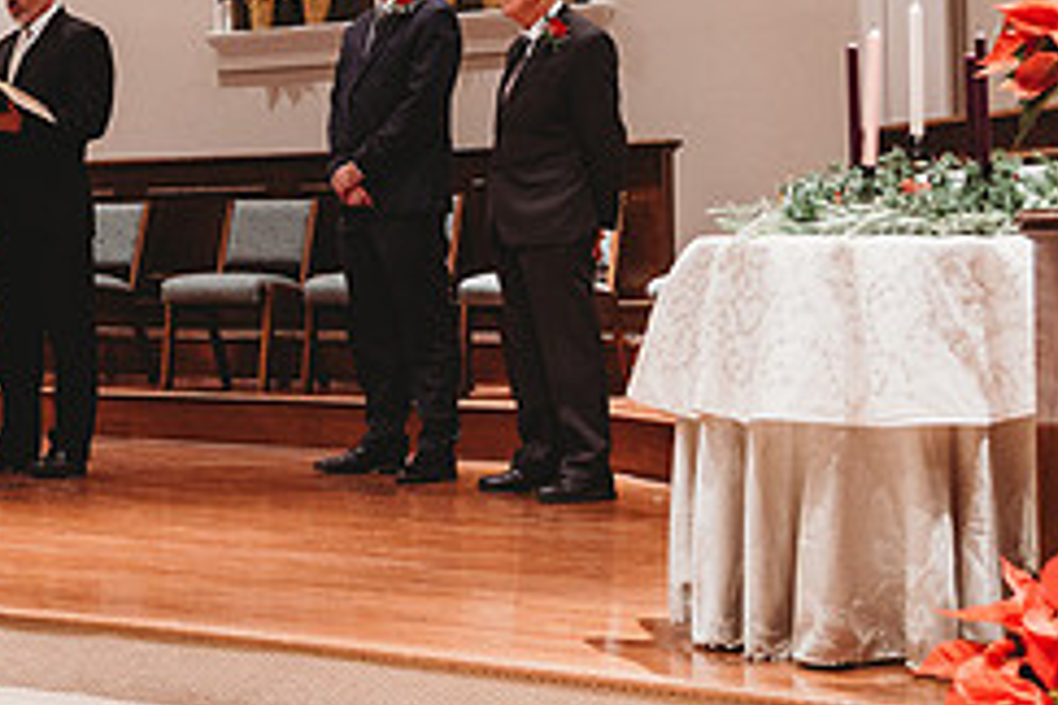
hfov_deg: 23.7
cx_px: -52
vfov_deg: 16.7
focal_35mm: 81
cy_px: 94
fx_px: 2380
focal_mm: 34
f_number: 4
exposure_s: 1/125
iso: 2000
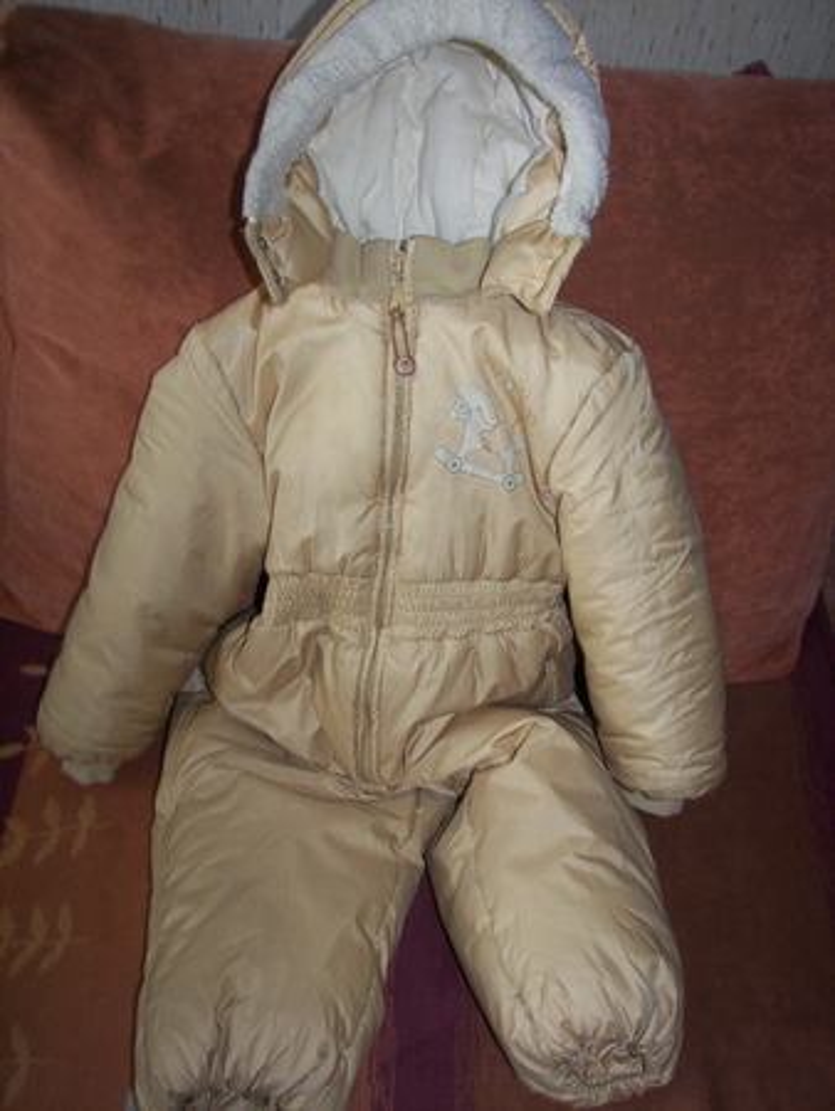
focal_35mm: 37
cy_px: 556
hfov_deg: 38.7
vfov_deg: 50.1
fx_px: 1189
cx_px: 418
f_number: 2.8
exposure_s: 1/30
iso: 64
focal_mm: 6.1
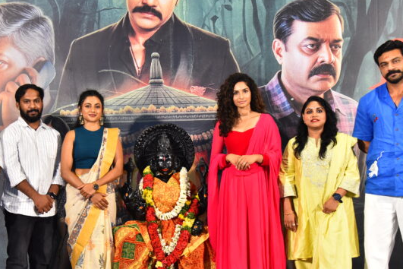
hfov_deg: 36.1
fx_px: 616
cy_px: 179
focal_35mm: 55
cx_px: 166
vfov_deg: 24.5
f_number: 4
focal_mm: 38
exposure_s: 1/160
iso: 2500
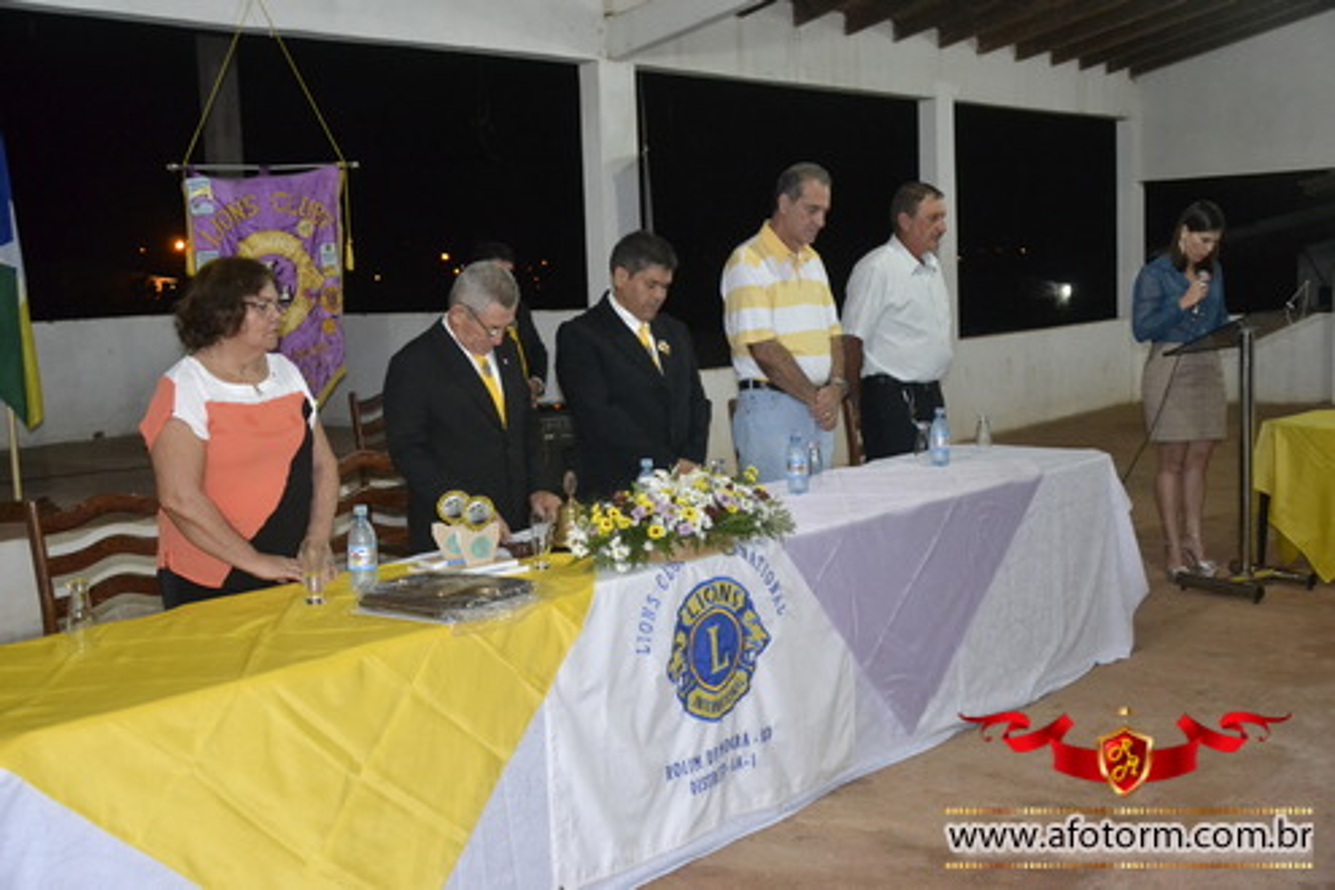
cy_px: 445
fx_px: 1446
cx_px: 668
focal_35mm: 39
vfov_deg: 34.2
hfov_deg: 49.6
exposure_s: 1/60
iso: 3200
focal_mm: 26
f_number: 3.8
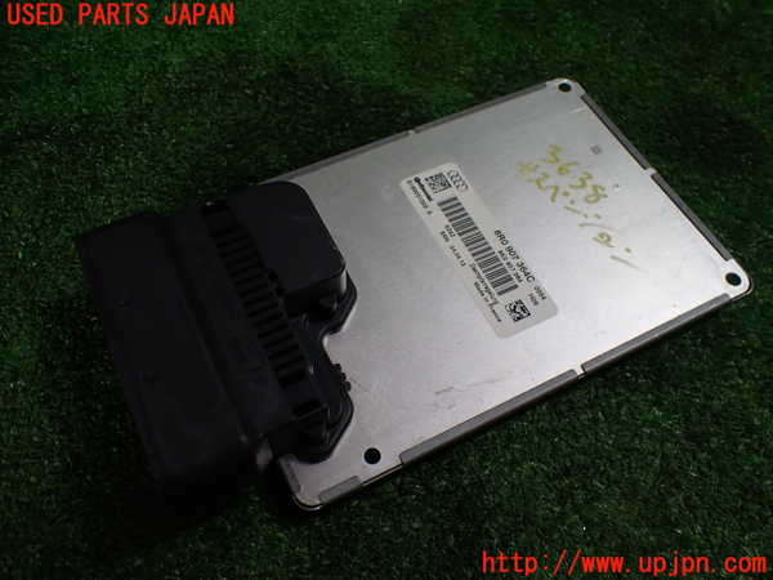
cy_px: 290
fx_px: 670
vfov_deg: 46.8
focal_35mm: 30
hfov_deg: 60.0
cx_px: 386
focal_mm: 5.4
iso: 200
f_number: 2.3
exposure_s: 1/125
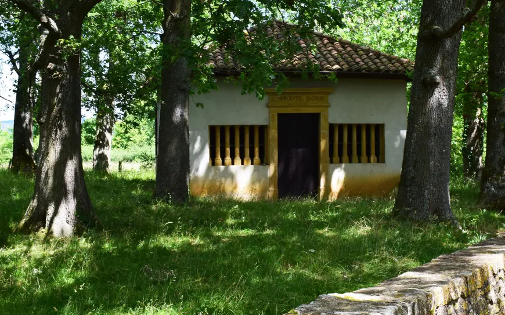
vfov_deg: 21.3
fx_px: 836
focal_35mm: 61
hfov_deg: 33.6
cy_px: 117
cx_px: 279
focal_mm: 27
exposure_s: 1/160
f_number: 10
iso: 400
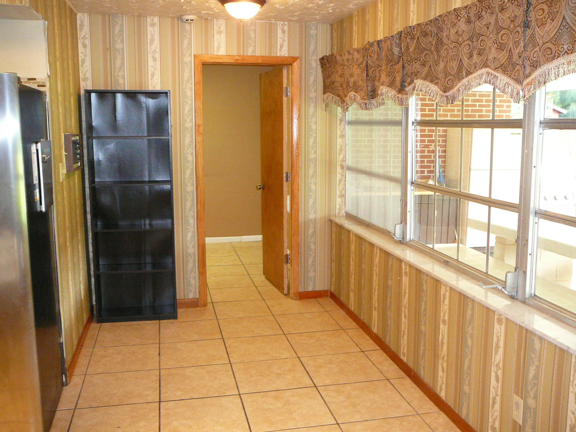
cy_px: 216
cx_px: 288
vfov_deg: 40.7
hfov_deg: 52.6
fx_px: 582
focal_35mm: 35
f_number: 2.8
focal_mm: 5.2
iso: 320
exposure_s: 1/30
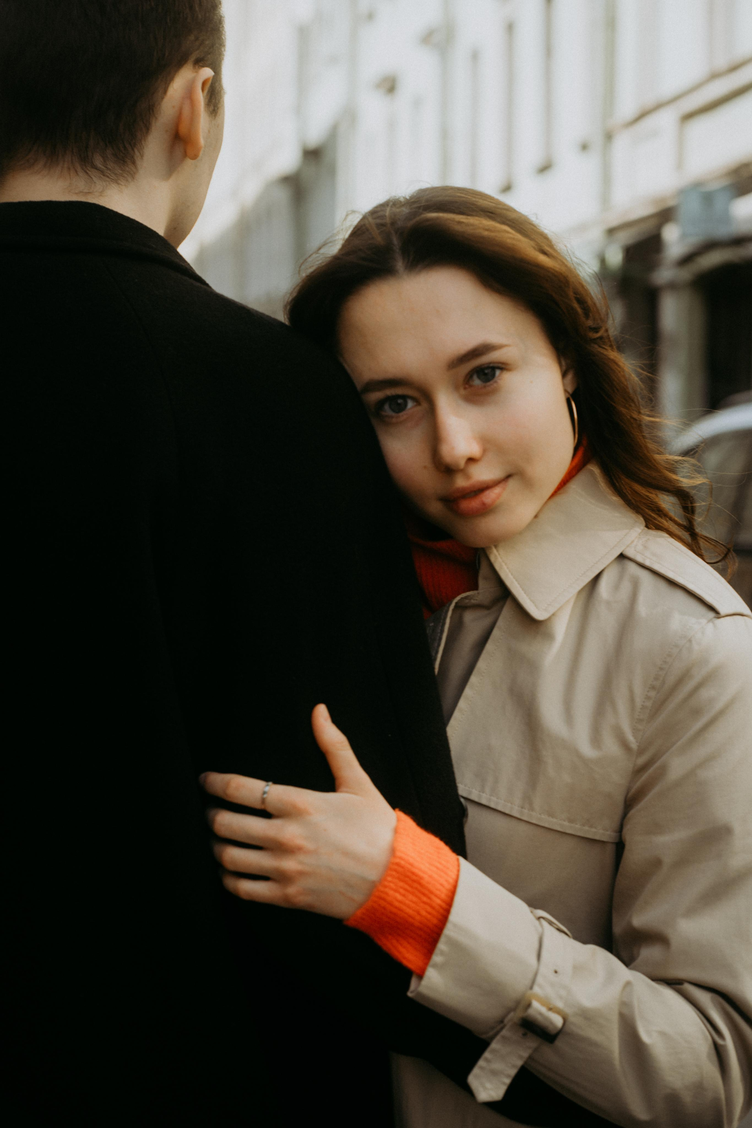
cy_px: 564
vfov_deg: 23.9
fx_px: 2663
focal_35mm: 85
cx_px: 376
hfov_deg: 16.1
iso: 100
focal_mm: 85
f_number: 6.3
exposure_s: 1/160
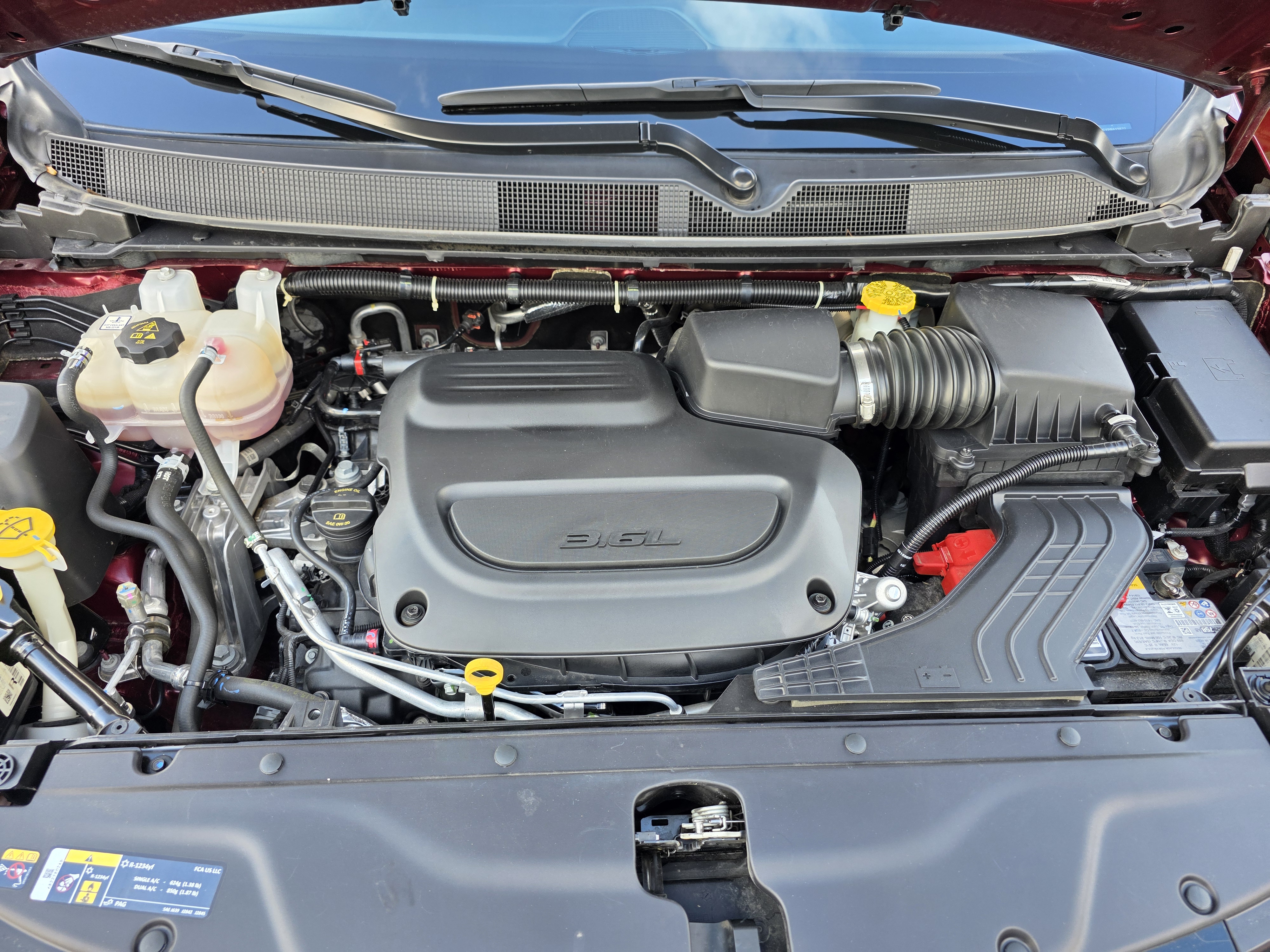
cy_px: 476
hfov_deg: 73.9
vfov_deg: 58.9
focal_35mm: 23
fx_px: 844
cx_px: 635
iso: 64
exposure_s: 1/180
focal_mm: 6.3
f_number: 1.7
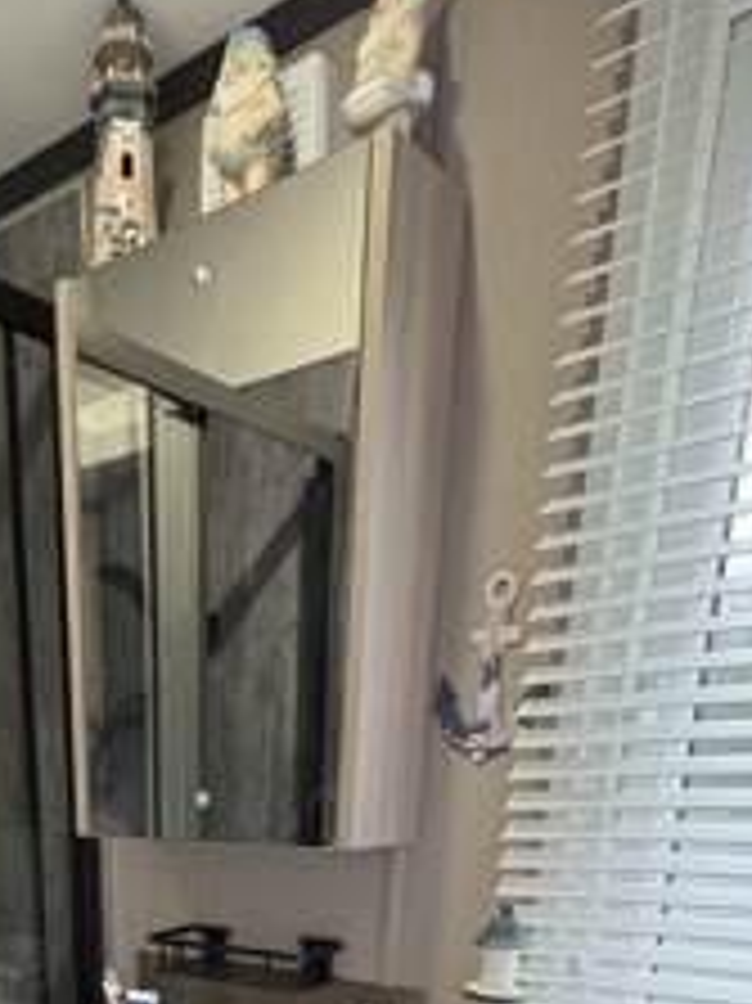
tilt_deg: -18.5
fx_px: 957
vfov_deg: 42.6
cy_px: 1119
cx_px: 176
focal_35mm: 33
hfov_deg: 41.5
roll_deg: +0.1
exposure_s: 1/60
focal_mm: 2.22
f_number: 2.2
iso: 320
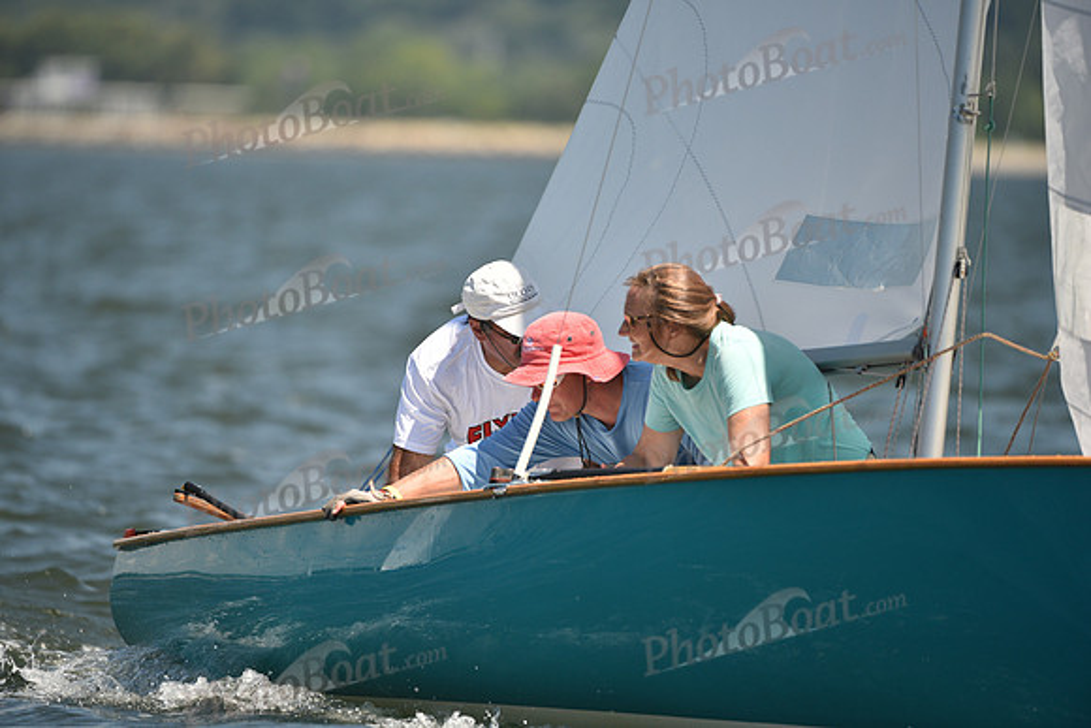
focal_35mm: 400
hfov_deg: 5.2
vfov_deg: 3.4
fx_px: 12124
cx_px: 546
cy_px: 364
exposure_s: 1/2000
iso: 250
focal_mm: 400
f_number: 4
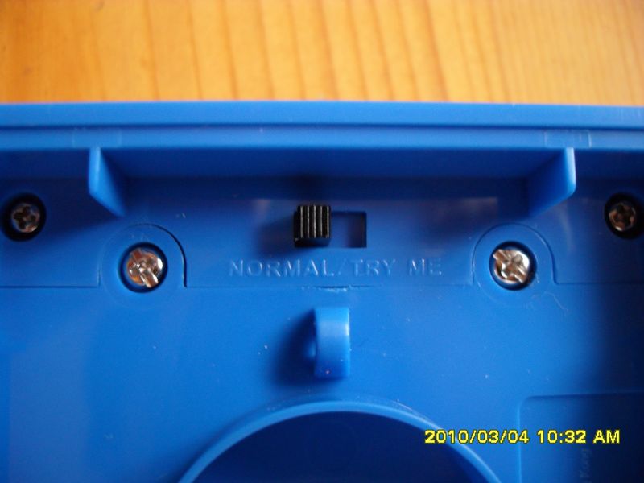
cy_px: 242
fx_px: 651
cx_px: 322
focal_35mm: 35
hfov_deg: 52.6
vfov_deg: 40.7
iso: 200
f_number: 2.8
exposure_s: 1/4
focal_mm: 6.2
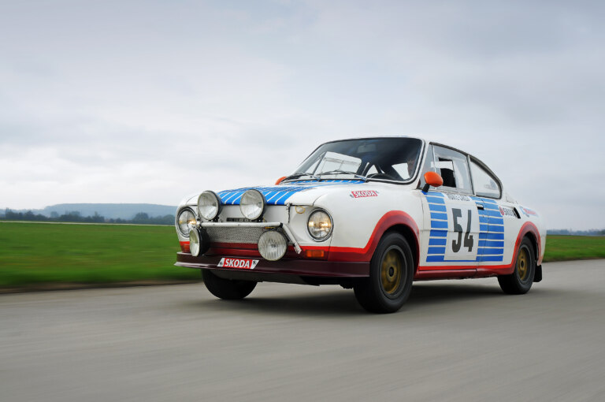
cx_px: 302
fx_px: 730
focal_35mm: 44
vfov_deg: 30.8
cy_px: 201
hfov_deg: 45.0
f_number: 10
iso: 100
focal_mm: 29
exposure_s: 1/50
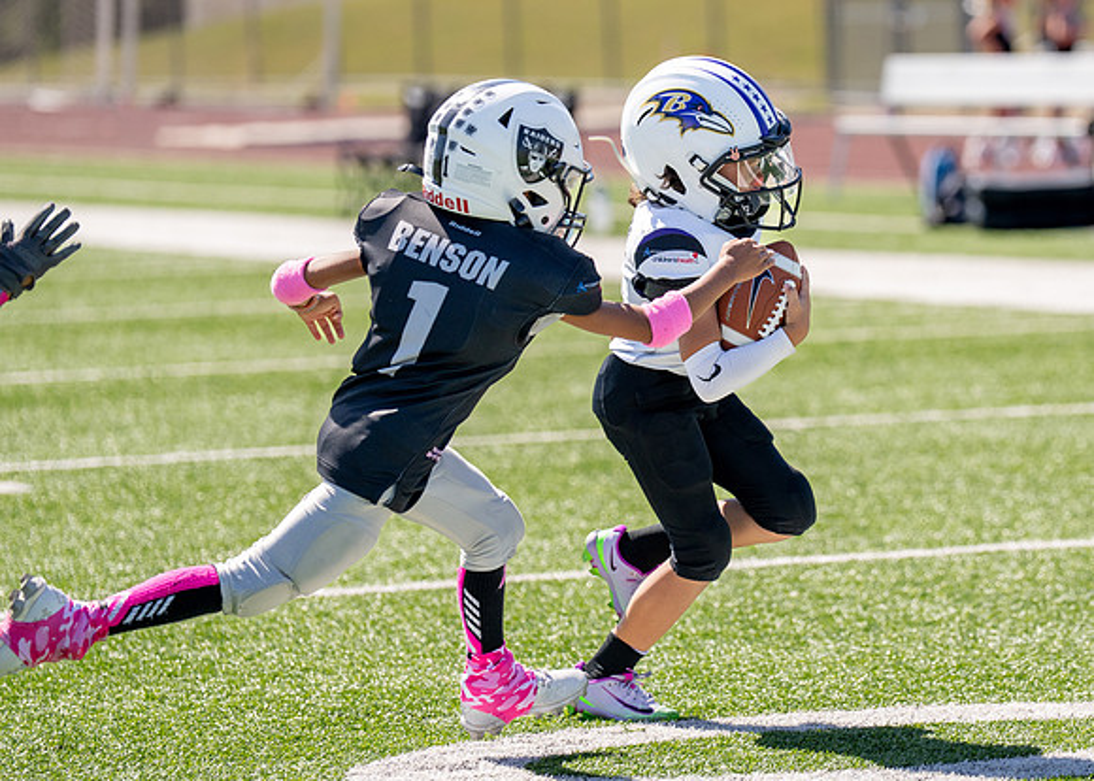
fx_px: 6895
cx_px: 776
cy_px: 323
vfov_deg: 6.5
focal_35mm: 222
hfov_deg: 9.1
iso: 200
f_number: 2.8
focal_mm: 144
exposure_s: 1/4000
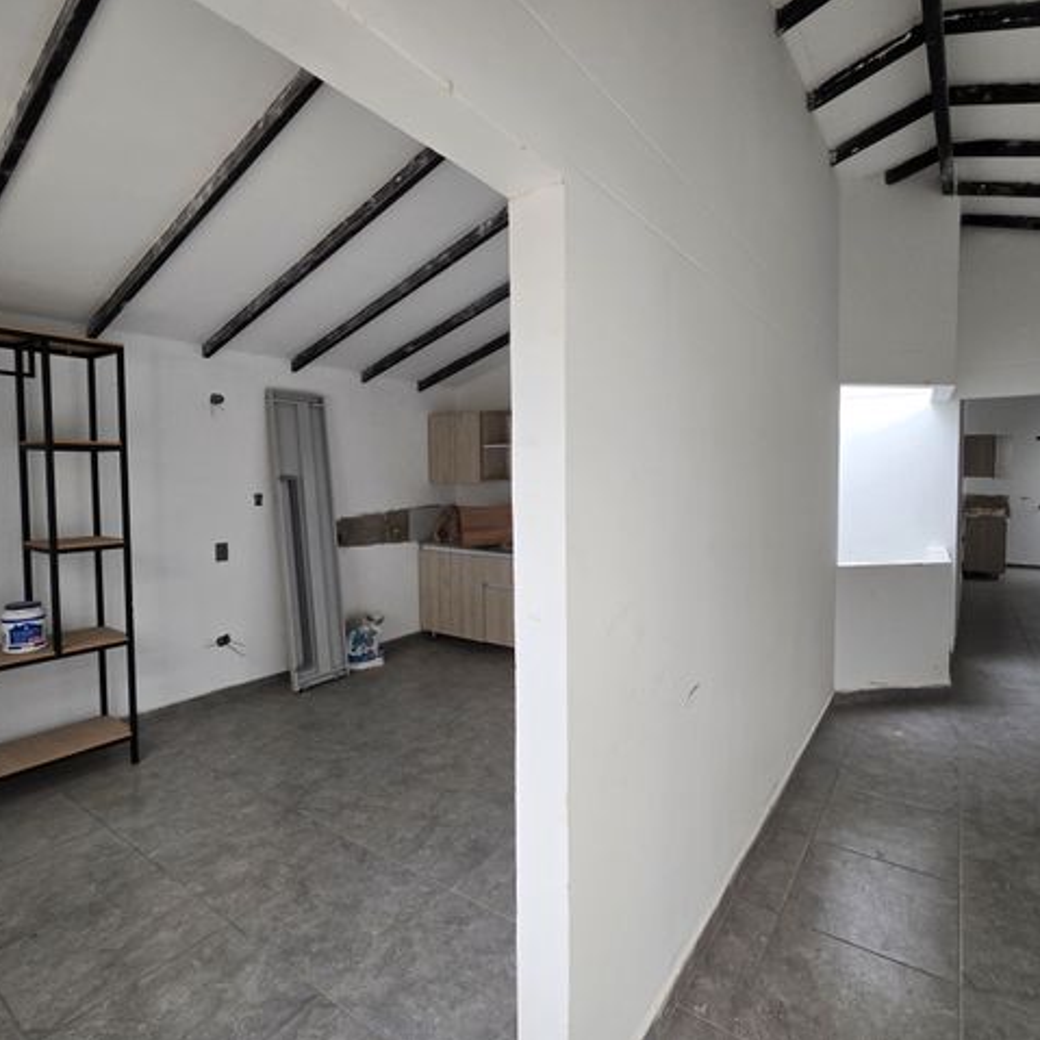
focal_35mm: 16
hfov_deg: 87.2
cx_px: 570
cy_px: 502
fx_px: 544
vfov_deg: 87.4
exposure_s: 1/60
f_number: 2.2
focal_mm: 2.2
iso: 50
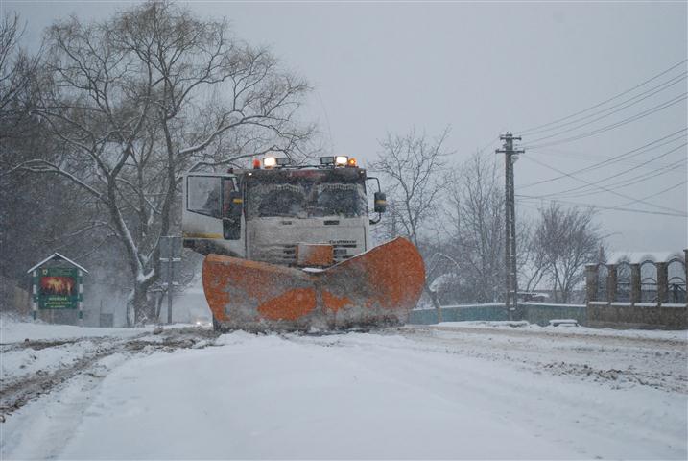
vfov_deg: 17.5
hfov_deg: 26.0
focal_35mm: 78
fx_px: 1492
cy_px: 230
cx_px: 344
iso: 1600
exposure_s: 1/1600
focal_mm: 52
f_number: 6.3
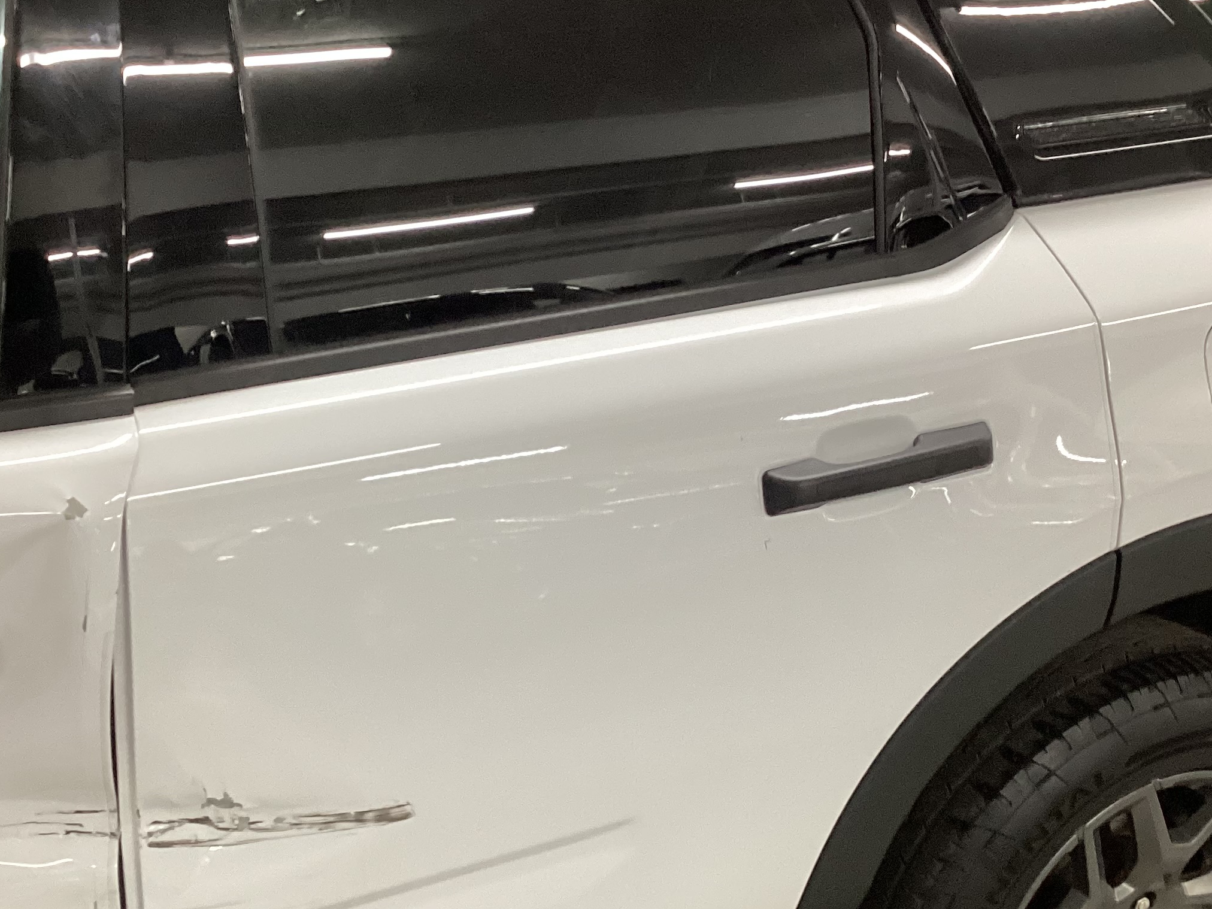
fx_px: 1751
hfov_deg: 38.2
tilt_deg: -23.4
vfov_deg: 29.0
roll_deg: -1.0
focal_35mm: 50
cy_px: 546
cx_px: 608
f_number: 2.4
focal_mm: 3.3
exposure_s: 1/50
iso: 200
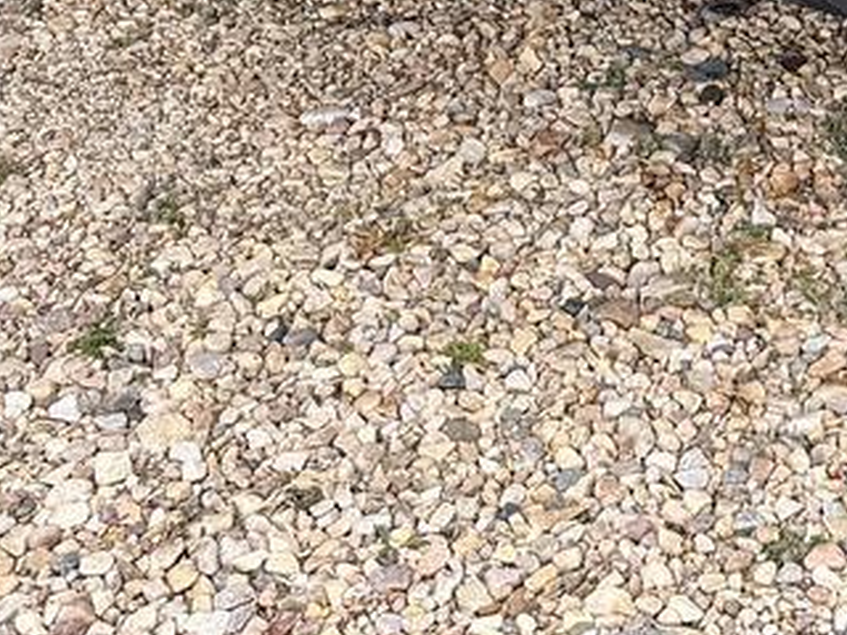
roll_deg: +1.0
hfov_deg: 19.4
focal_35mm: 96
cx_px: 979
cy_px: -587
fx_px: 2349
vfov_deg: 13.5
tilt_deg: -15.2
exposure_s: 1/1156
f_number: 1.78
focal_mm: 6.76
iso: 80
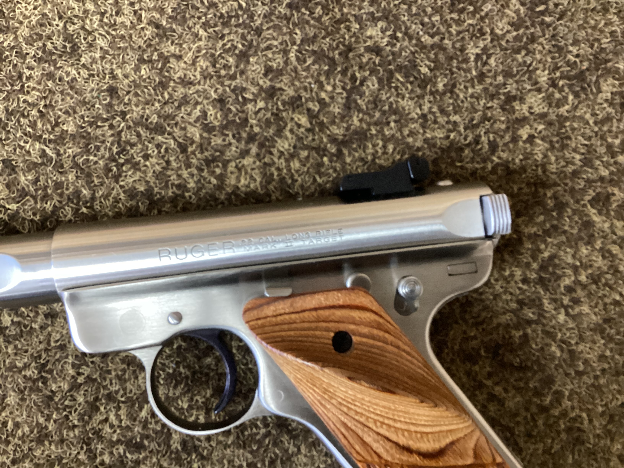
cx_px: 312
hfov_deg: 58.4
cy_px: 234
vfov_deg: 45.4
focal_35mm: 31
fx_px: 559
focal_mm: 3.3
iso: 500
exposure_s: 1/30
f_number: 2.4
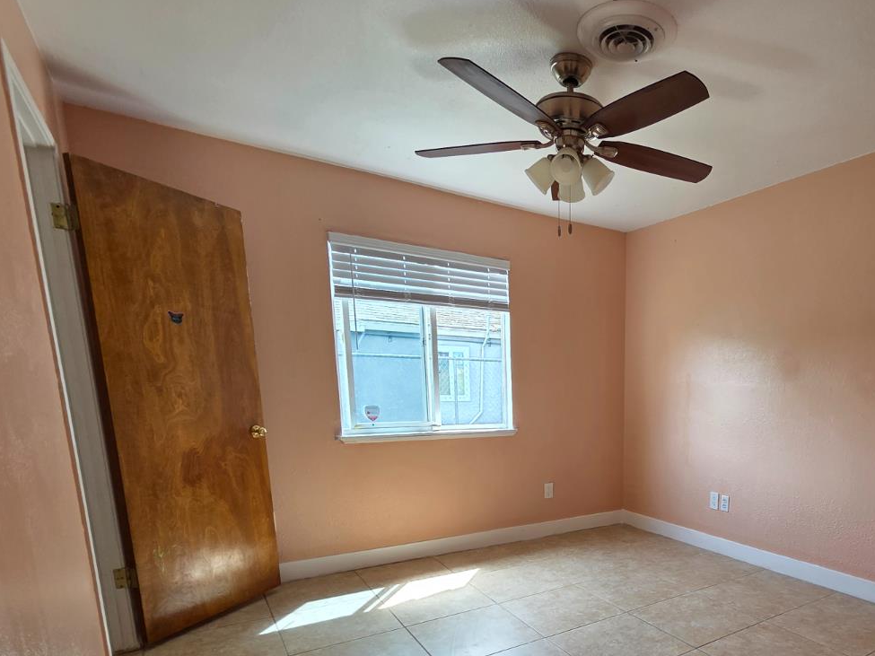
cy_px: 486
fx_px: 505
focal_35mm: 20
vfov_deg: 62.5
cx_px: 611
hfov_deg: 78.0
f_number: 2.2
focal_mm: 2.2
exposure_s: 1/120
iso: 50
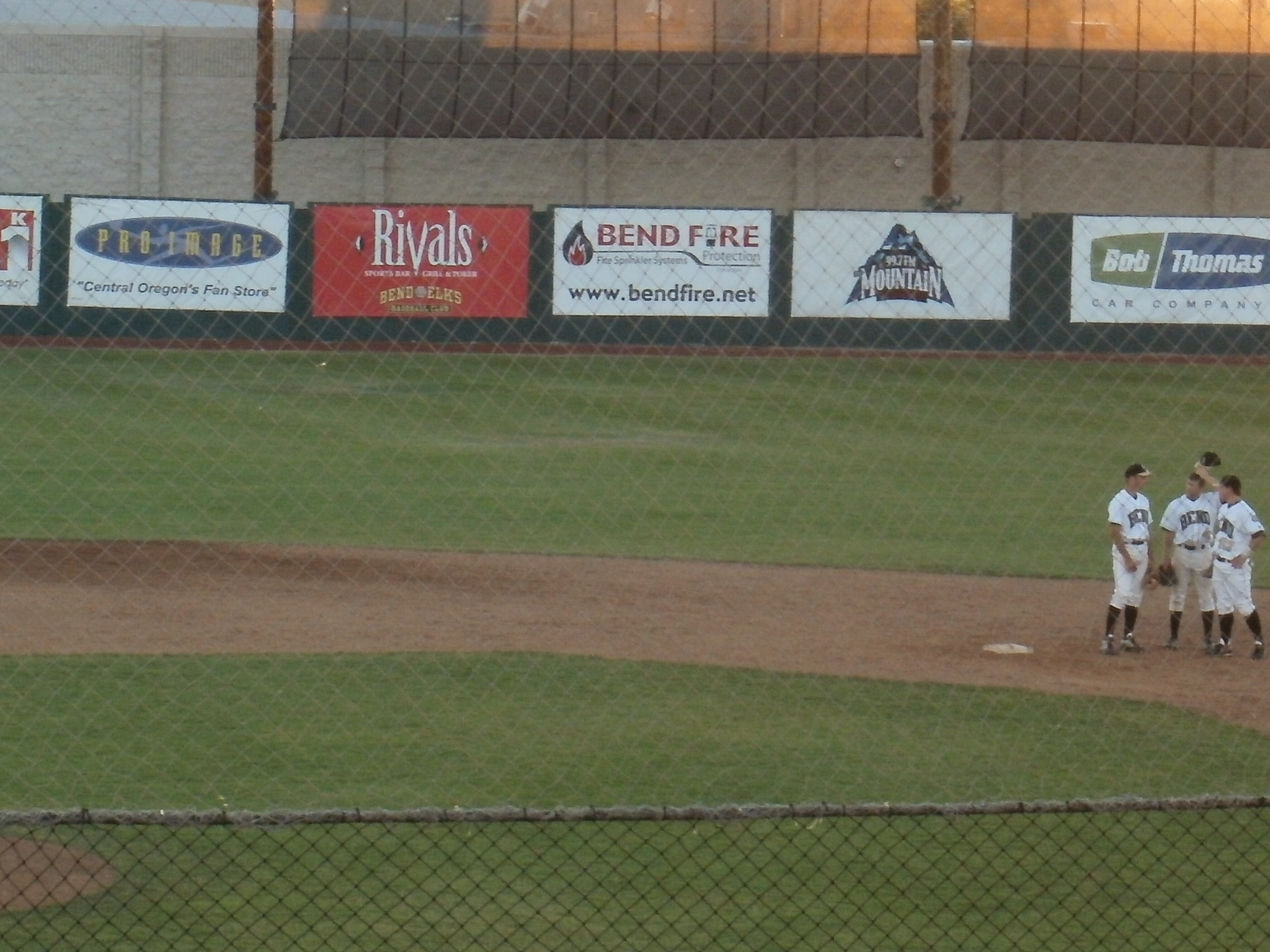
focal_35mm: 163
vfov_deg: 9.1
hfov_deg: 12.1
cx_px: 480
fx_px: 5979
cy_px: 503
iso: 125
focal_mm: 14.2
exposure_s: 1/50
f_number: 4.8
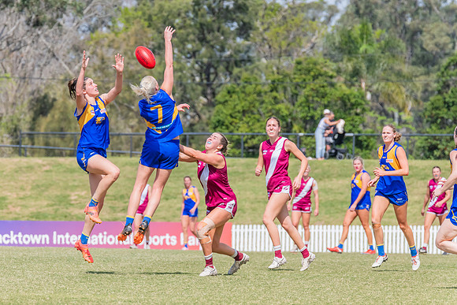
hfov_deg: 5.1
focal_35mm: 405
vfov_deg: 3.4
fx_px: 5141
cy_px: 152
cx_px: 205
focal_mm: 360
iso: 800
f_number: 13
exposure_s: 1/1250
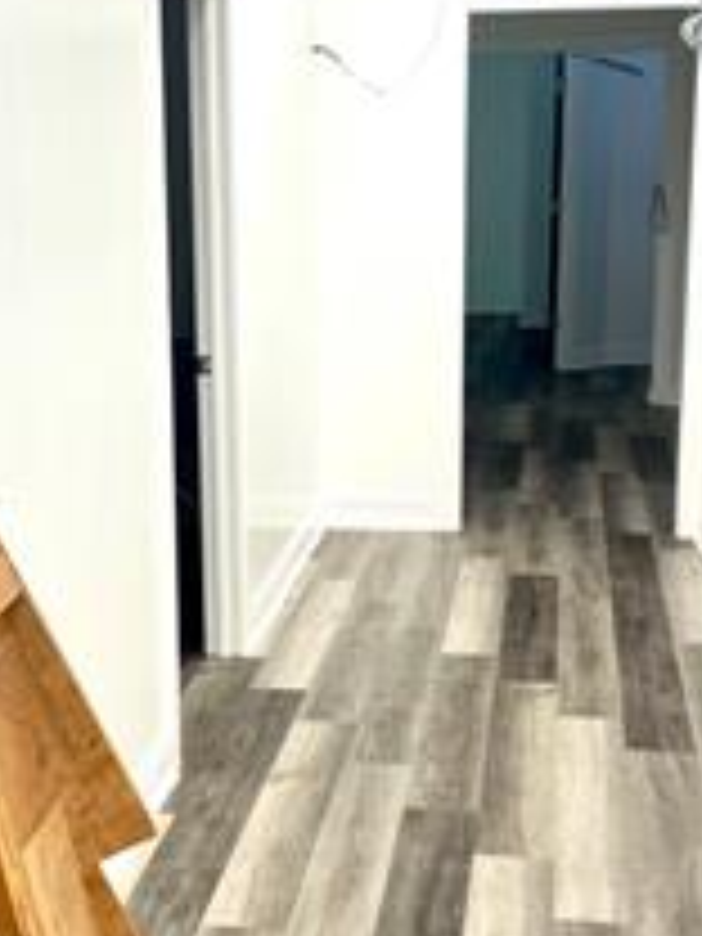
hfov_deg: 24.4
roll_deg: +1.4
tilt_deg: -11.2
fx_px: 1622
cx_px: 266
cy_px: 508
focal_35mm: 60
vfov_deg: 32.2
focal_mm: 4.2
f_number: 1.6
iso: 50
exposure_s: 1/120
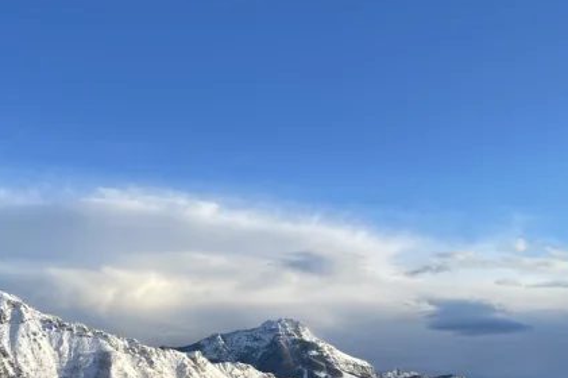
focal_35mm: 54
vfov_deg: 24.2
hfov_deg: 36.8
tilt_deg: +0.9
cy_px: 352
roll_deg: -1.9
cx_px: 240
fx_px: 851
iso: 32
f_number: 1.6
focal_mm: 5.1
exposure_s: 1/2288
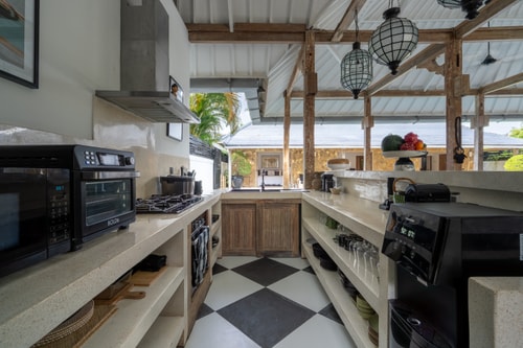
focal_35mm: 16
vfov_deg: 73.7
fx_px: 232
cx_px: 262
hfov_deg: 96.8
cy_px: 174
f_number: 8
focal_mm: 16
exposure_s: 1/1250
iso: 320
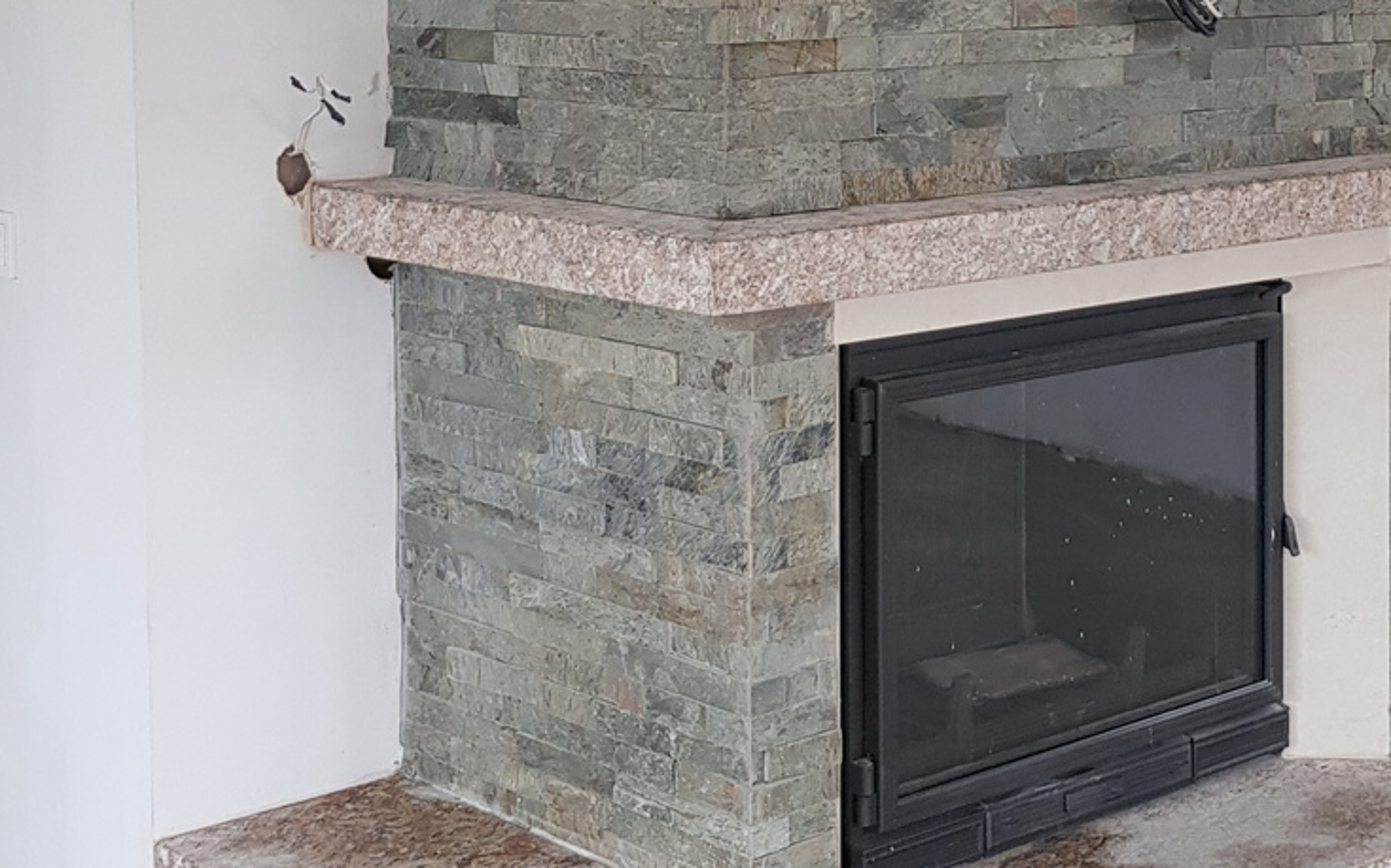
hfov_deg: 41.6
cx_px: 840
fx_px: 1819
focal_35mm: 48
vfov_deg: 26.8
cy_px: 335
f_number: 1.7
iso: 80
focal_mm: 4.2
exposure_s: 1/100
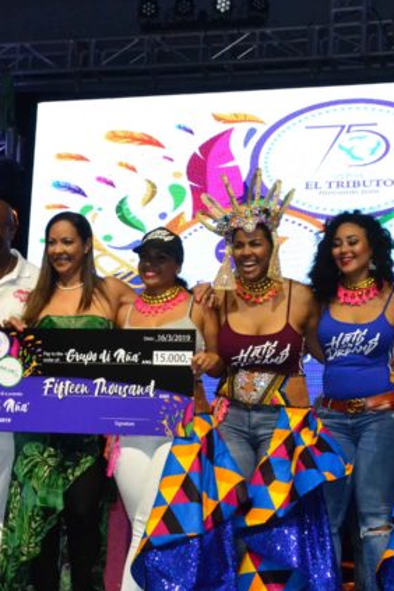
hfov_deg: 17.3
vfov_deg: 25.7
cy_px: 288
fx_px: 1295
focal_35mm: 79
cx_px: 175
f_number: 7.1
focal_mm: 29
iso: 3200
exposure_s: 1/200
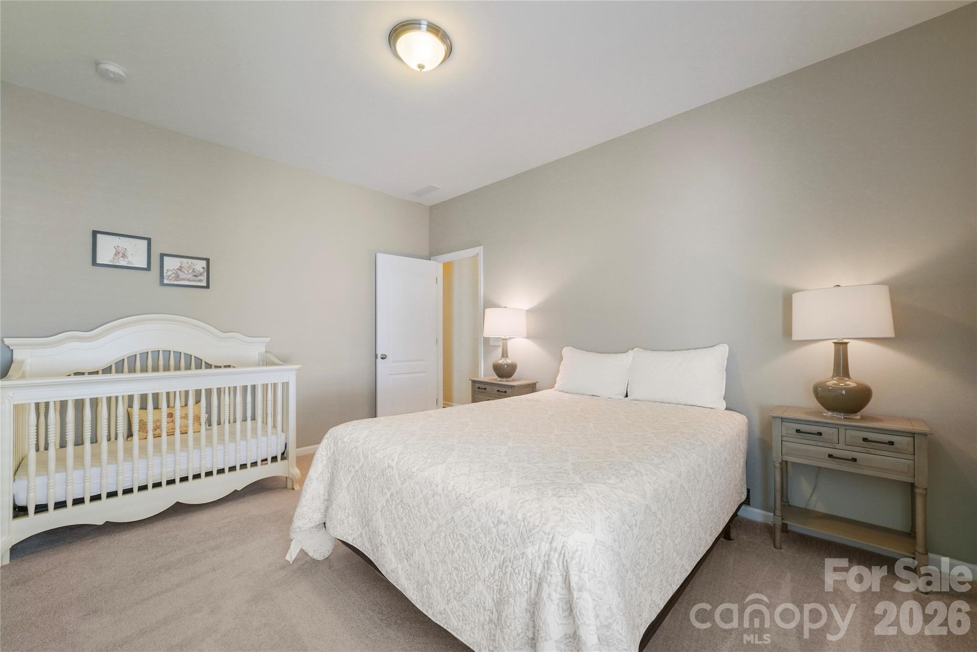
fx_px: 380
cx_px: 488
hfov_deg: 104.2
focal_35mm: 14
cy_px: 326
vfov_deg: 81.3
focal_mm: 14
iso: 100
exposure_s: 1/1.25
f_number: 9
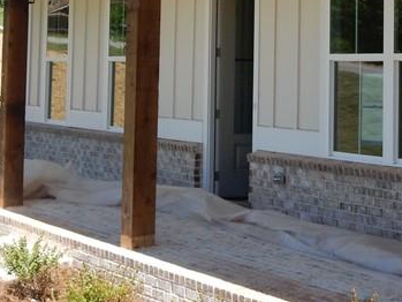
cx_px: 382
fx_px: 1022
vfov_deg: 16.4
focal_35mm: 88
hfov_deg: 21.6
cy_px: -15
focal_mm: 5.4
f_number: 4
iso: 125
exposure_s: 1/640
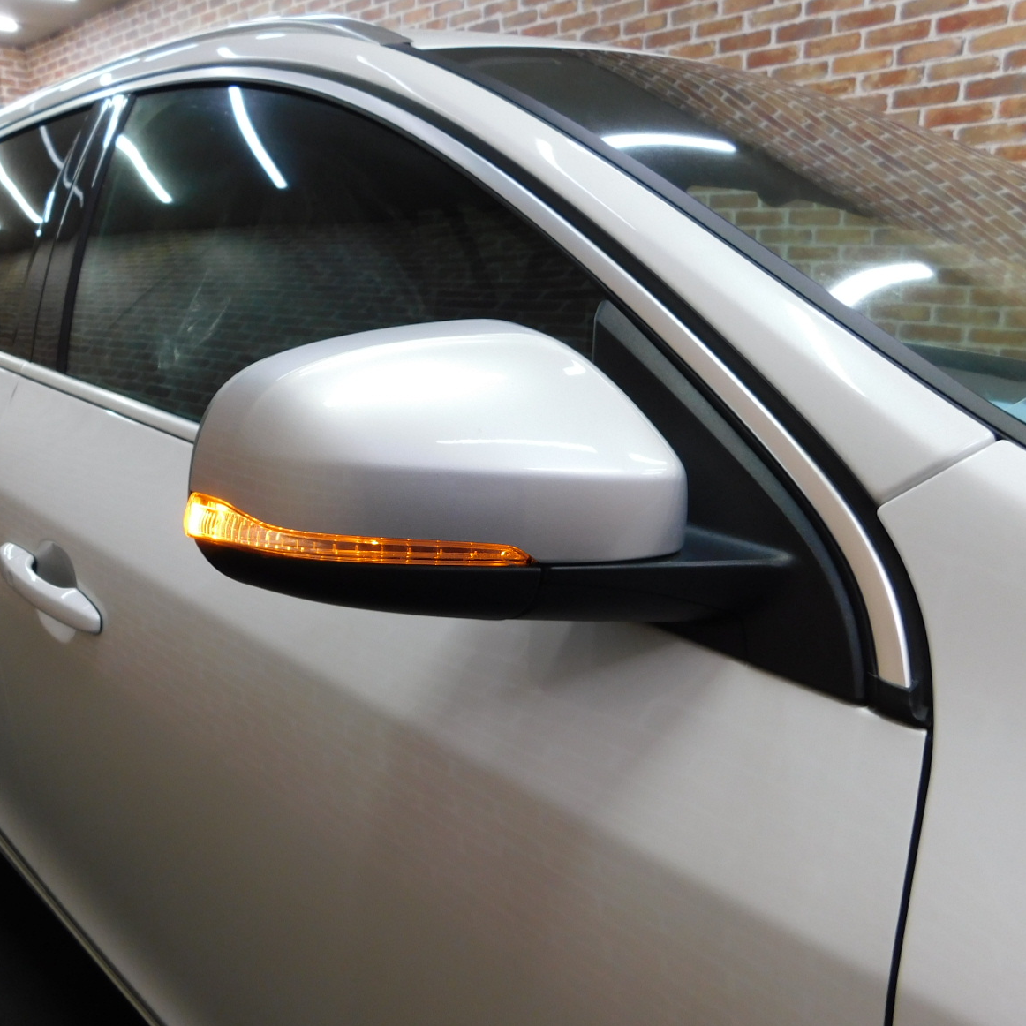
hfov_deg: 57.1
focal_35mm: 28
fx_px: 939
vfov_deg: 57.3
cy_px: 522
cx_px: 442
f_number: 3
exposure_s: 1/30
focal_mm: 4
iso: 125
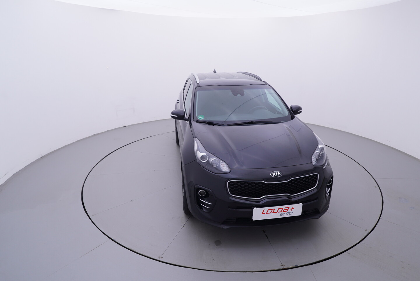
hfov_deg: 77.3
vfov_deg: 56.2
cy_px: 140
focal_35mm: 22
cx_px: 210
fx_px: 263
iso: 200
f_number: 5
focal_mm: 15
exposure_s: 1/80
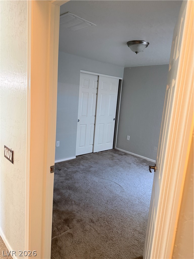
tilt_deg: -8.2
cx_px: 97
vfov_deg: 71.6
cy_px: 130
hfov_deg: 56.8
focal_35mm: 24
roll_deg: -3.8
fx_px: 179
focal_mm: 6.76
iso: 640
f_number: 1.78
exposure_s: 1/60
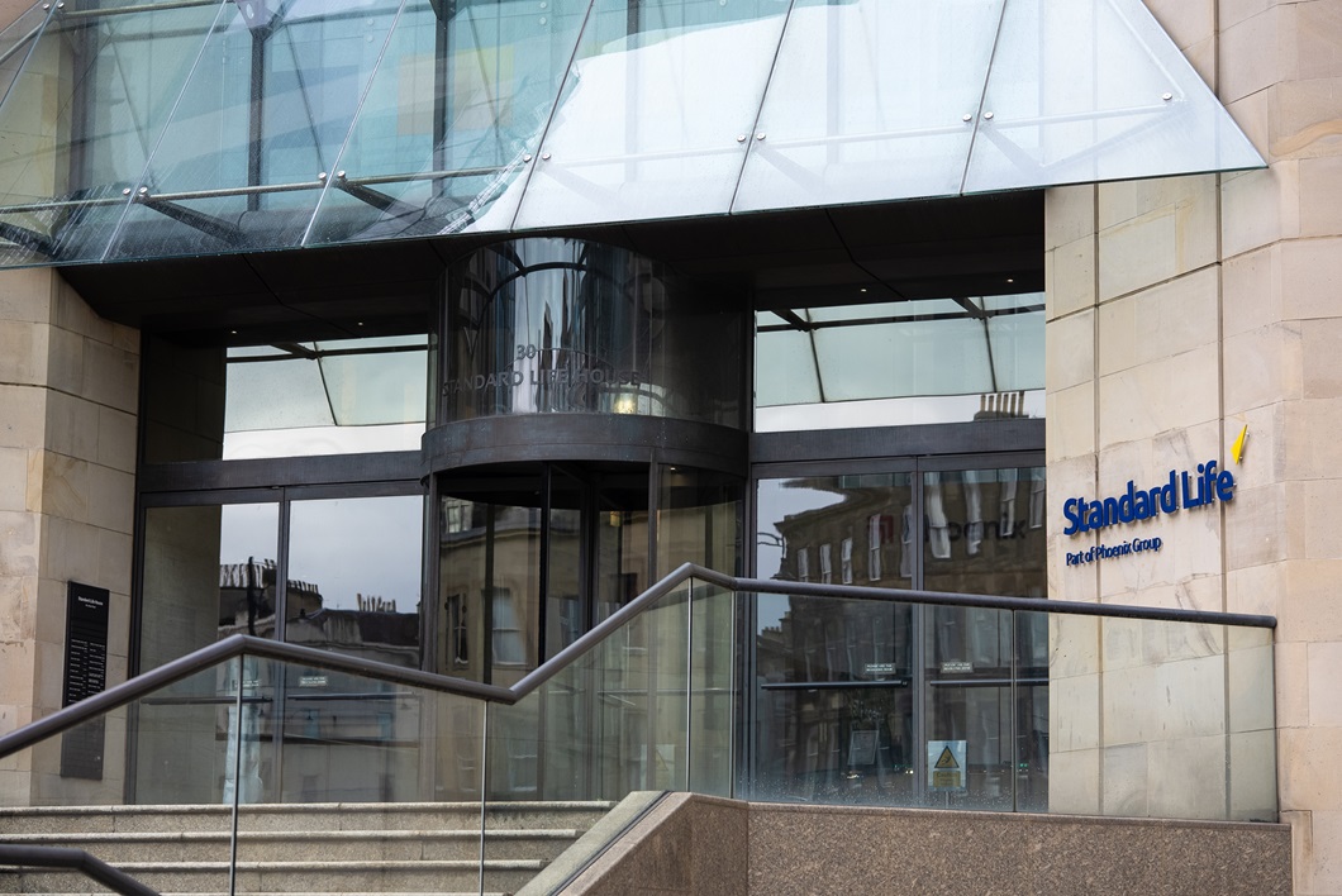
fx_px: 3170
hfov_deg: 23.9
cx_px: 671
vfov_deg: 16.1
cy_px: 448
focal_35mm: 85
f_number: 4
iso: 320
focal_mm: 85
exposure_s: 1/160
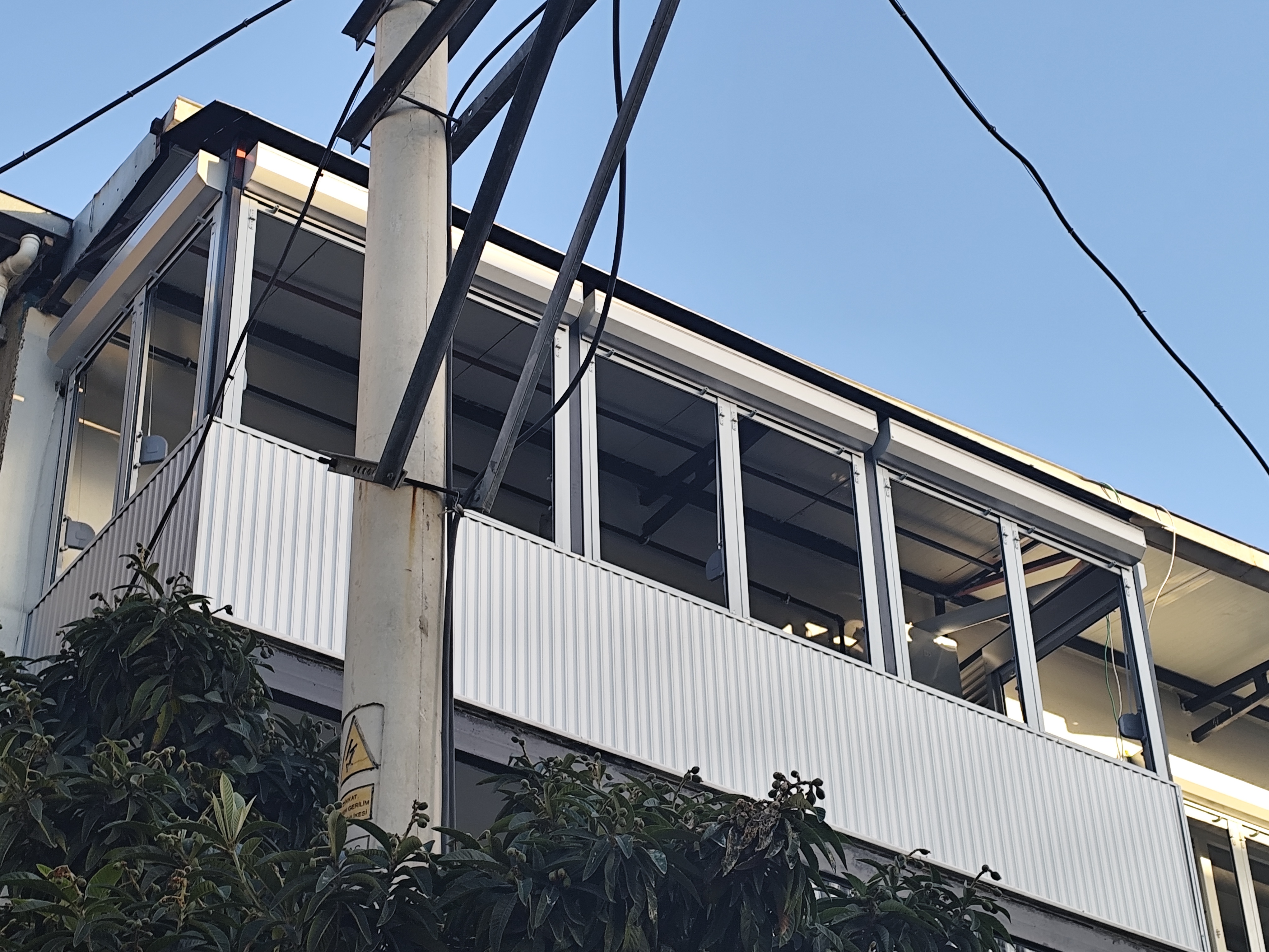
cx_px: 634
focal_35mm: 72
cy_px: 476
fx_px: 2639
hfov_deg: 27.0
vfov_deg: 20.4
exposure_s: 1/188
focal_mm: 6.19
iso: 50
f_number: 1.65
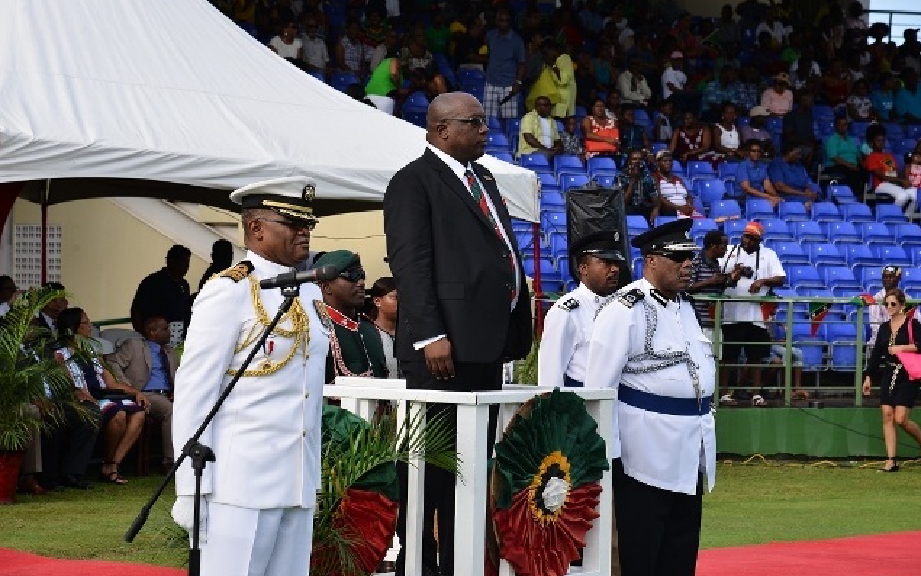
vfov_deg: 11.6
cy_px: 297
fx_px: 2837
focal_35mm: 113
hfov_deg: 18.4
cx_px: 461
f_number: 8
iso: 200
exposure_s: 1/250
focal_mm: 110
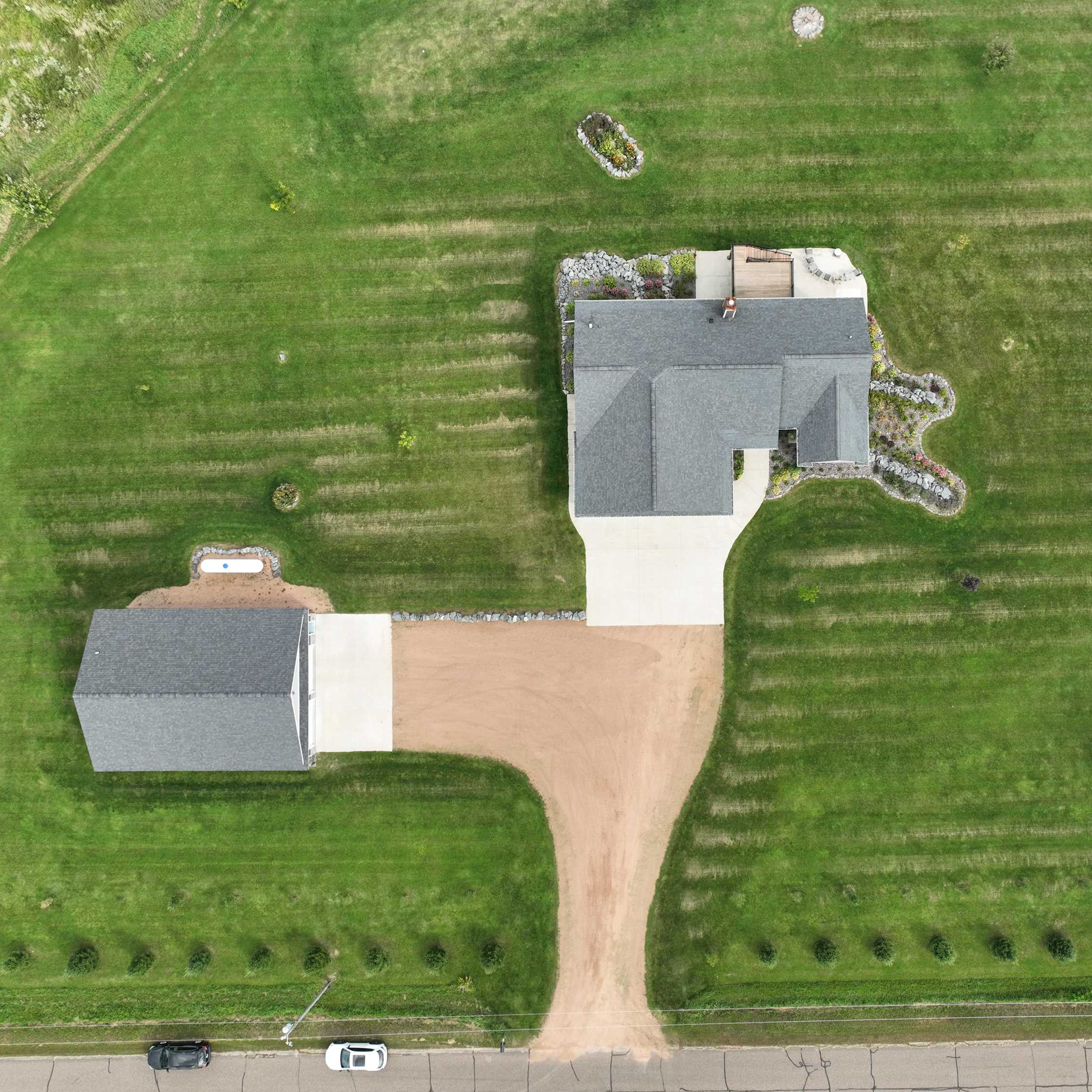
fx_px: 1035
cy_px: 539
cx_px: 634
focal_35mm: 29
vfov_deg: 55.6
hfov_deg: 55.4
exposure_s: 1/640
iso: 100
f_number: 2.8
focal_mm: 12.29
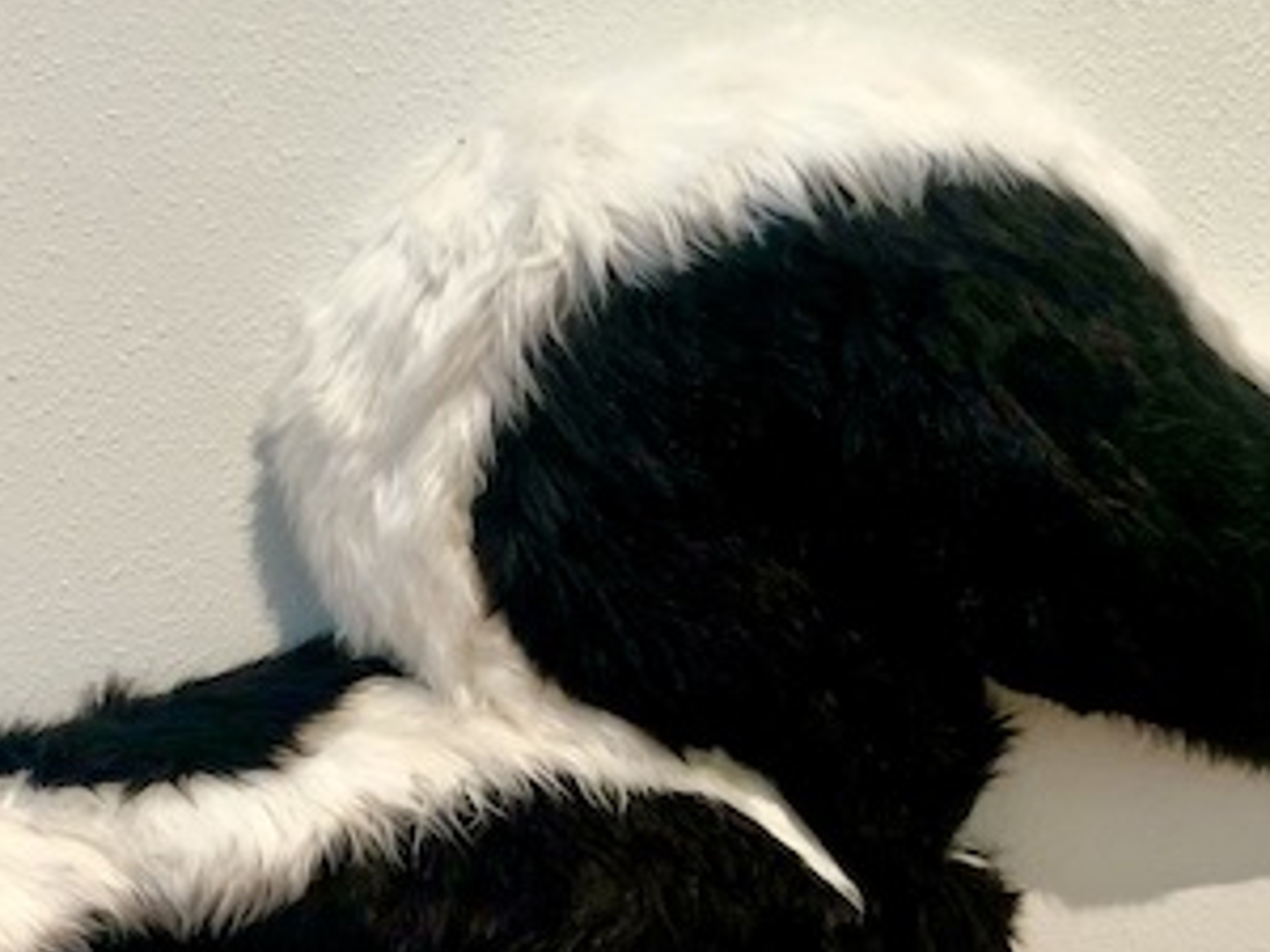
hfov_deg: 34.2
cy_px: 795
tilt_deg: -19.1
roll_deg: -1.5
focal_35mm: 56
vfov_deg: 25.5
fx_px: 2055
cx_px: 487
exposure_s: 1/15
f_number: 1.8
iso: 50
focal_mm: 4
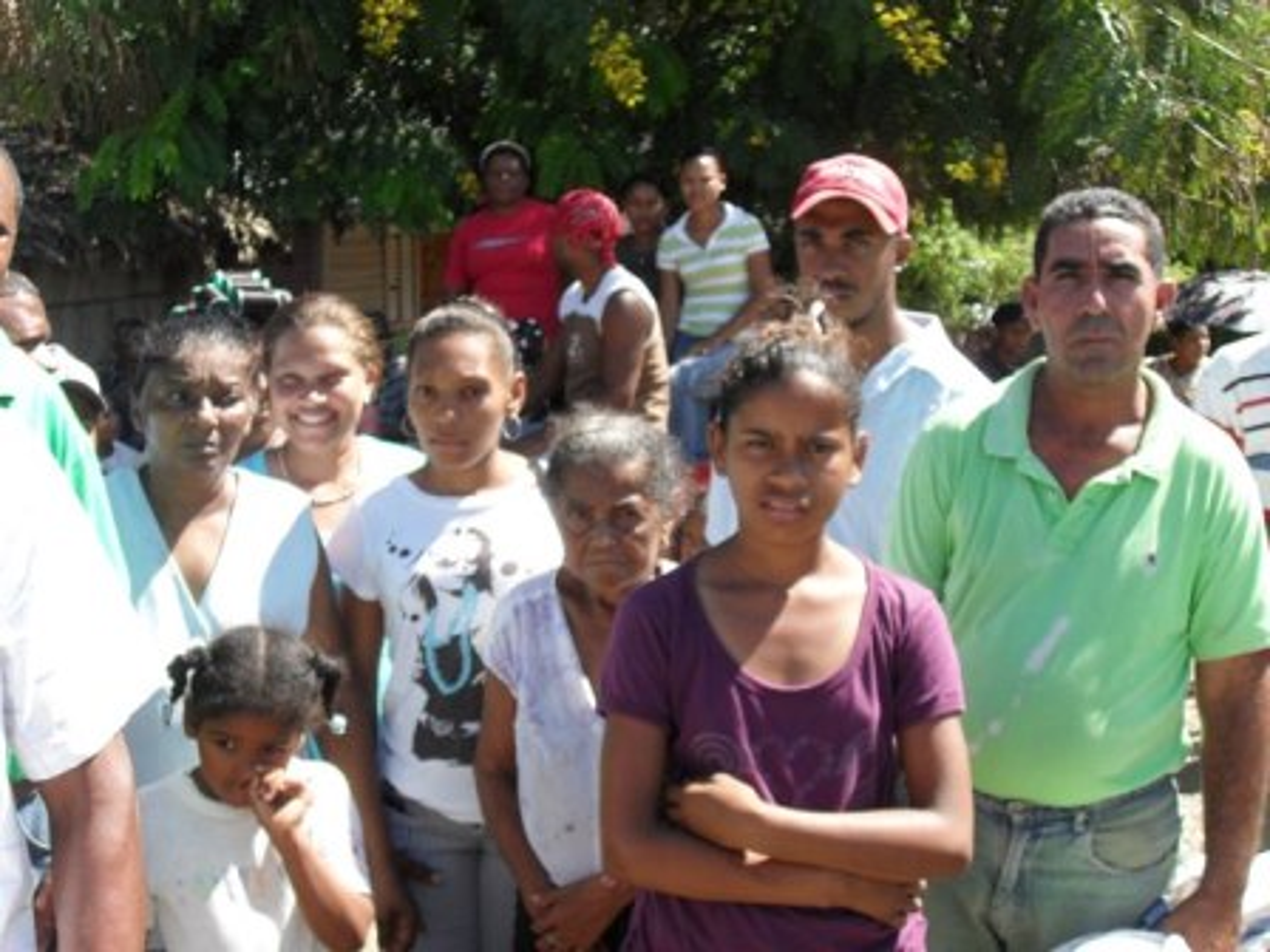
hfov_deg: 38.2
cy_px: 476
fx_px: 1834
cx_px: 635
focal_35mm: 50
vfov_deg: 29.1
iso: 100
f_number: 3.3
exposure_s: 1/350
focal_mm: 8.8
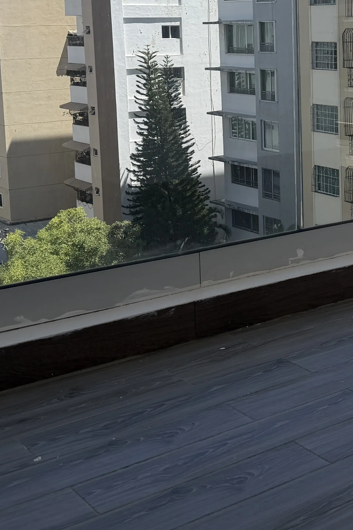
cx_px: 353
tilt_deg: -7.0
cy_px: 128
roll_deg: +1.5
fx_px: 897
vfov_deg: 32.2
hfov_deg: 21.5
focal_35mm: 61
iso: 80
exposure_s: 1/4405
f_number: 1.78
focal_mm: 6.76
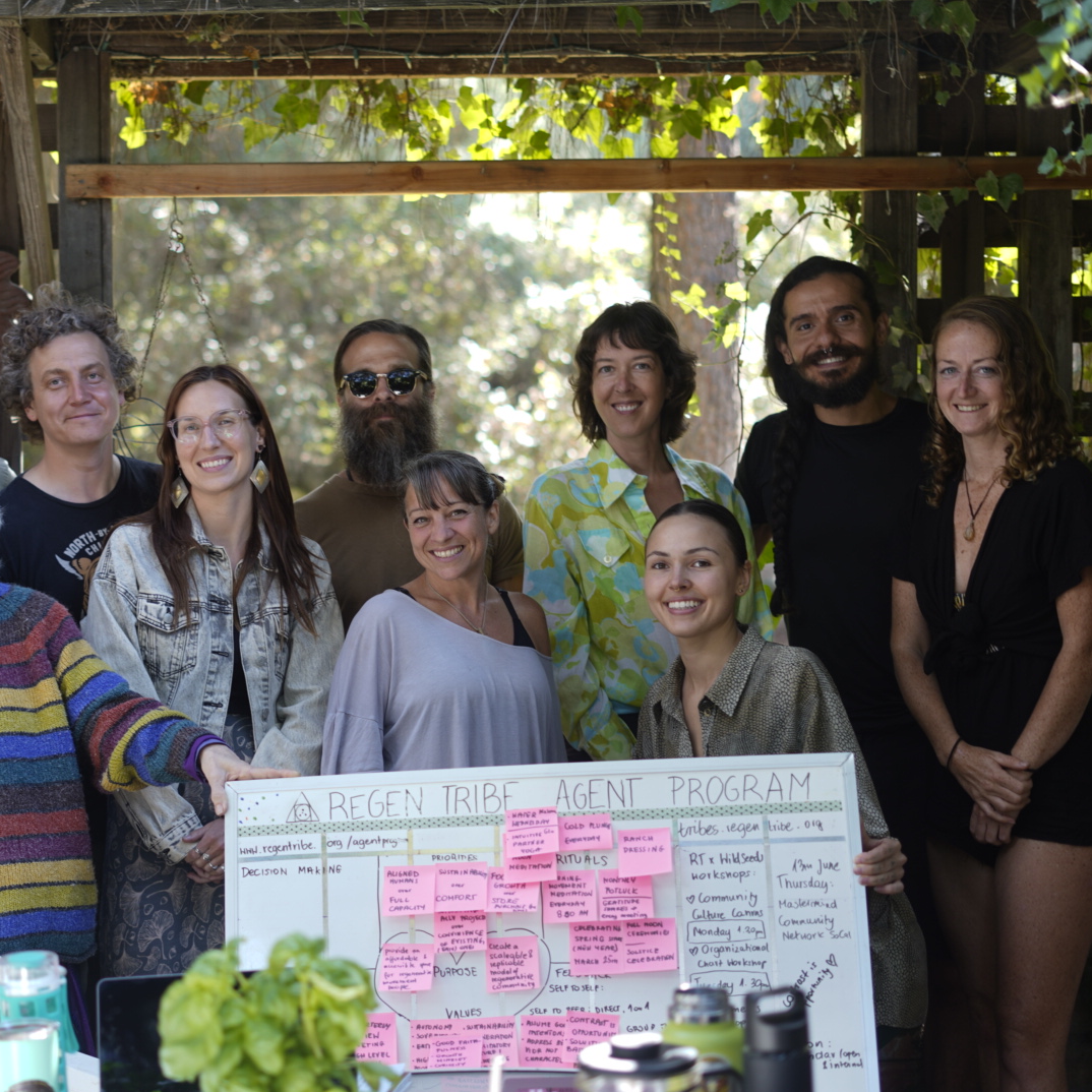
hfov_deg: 26.7
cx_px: 342
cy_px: 548
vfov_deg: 26.9
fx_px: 2284
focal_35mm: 64
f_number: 2.2
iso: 50
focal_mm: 50
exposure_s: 1/40
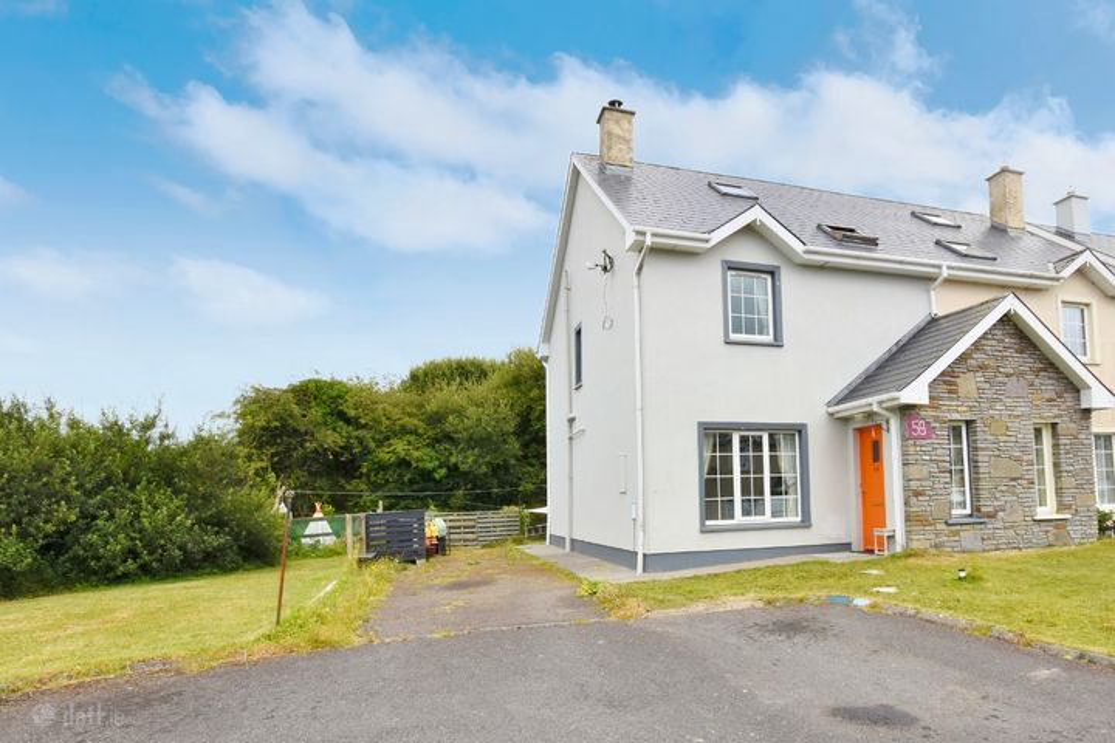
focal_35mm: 15
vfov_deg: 77.3
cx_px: 558
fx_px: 465
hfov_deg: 100.4
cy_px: 372
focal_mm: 10
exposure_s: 1/500
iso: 400
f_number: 11
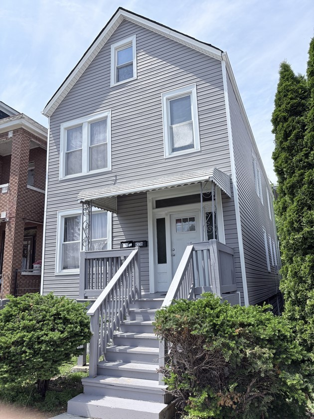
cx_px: 157
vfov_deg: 67.3
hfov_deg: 53.1
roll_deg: +2.7
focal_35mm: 26
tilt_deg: +14.9
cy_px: 210
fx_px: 314
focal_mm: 5.96
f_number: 1.6
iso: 50
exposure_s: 1/2865
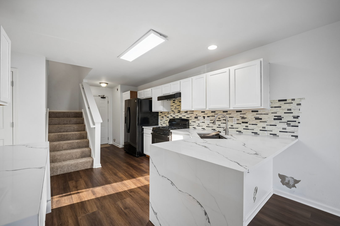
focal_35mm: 14
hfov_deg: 104.3
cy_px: 113
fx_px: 132
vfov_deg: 81.2
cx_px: 170
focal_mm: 14
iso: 640
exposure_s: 1/40
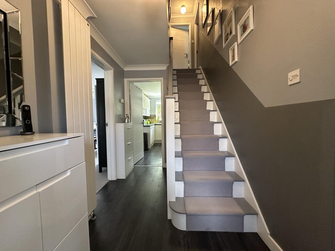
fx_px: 135
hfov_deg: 102.1
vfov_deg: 85.7
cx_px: 168
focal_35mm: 14
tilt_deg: -3.4
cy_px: 126
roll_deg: +0.1
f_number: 2.2
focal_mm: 2.22
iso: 320
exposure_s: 1/95
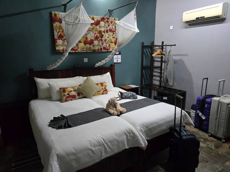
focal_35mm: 23
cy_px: 86
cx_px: 115
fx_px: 153
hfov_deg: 73.9
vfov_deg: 58.9
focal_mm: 6.3
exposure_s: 1/100
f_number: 1.7
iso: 1250
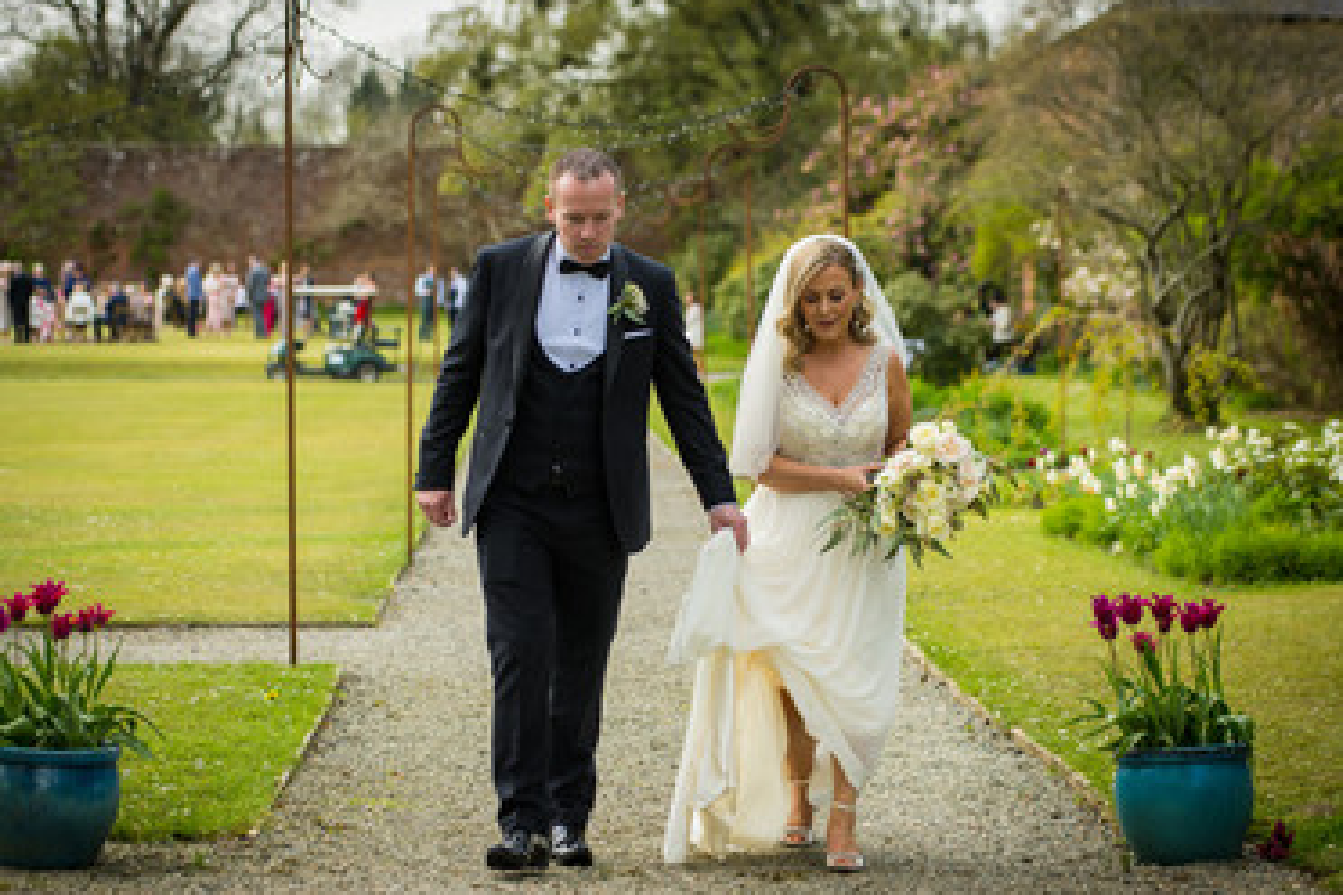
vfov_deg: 11.1
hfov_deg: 16.5
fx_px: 4626
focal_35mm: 124
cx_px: 661
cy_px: 515
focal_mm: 100
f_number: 2.8
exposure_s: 1/500
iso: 100
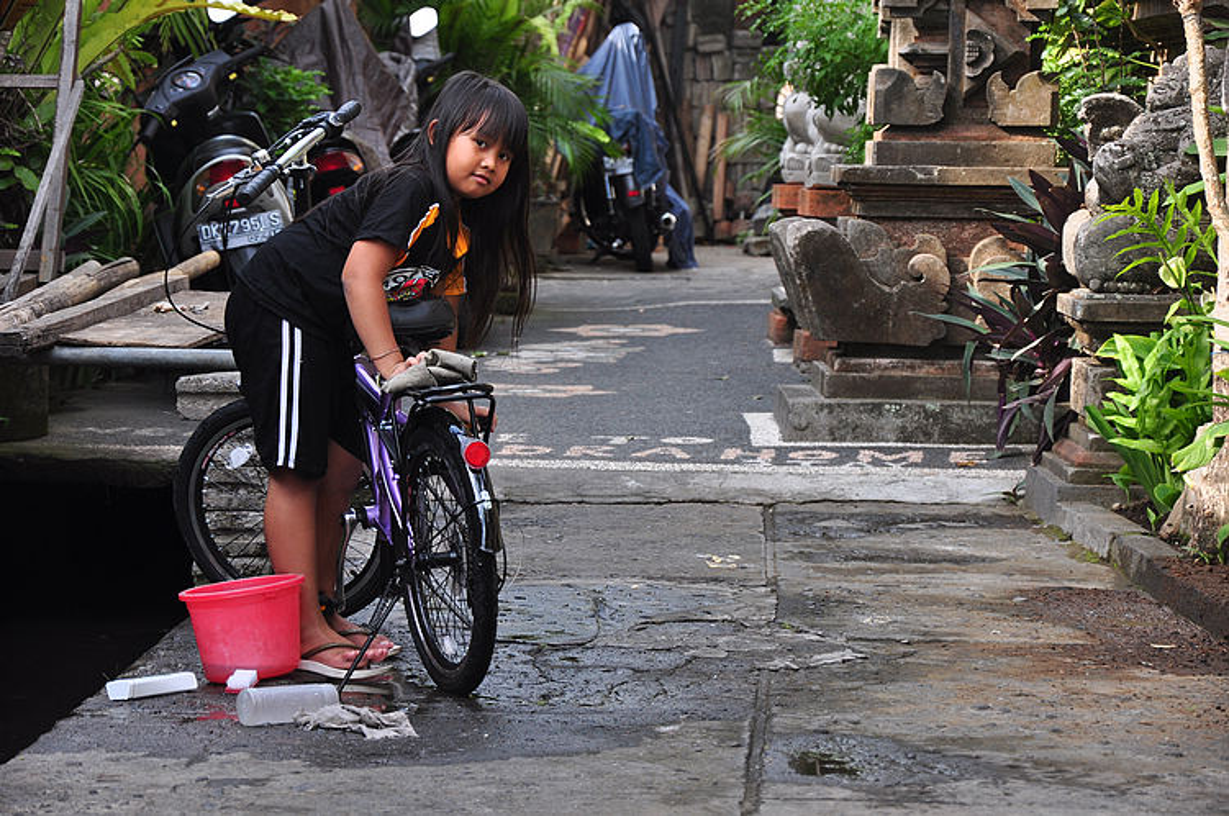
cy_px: 408
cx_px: 614
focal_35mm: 120
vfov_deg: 11.4
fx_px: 4091
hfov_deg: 17.1
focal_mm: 80
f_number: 5.3
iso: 200
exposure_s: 1/160
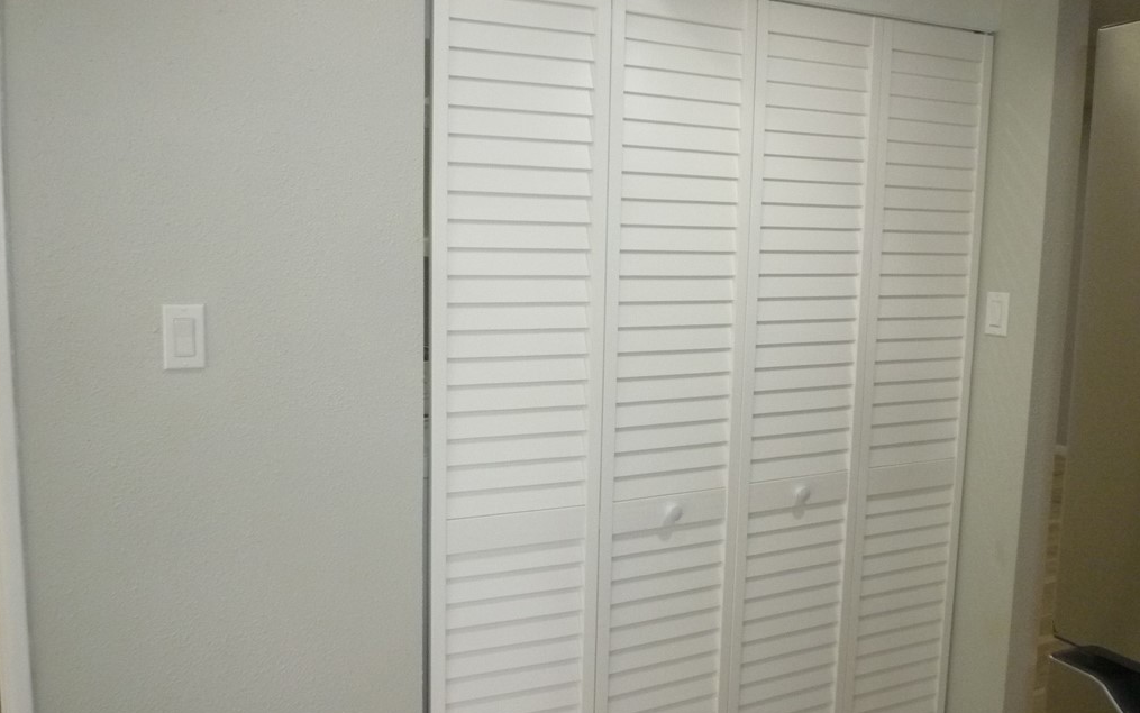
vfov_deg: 40.6
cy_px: 368
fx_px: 963
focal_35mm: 31
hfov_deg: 61.2
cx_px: 567
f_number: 3.3
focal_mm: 5.2
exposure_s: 1/125
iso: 400
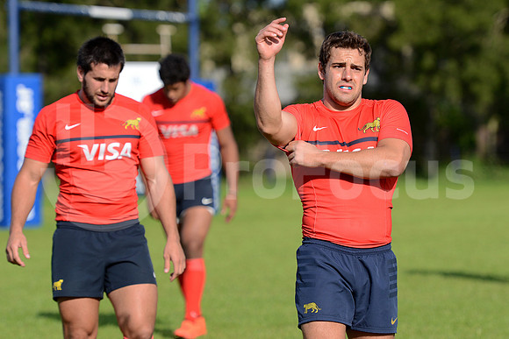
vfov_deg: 7.2
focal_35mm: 190
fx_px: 2687
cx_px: 254
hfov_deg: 10.8
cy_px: 170
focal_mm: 190
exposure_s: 1/1600
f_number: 4
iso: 400
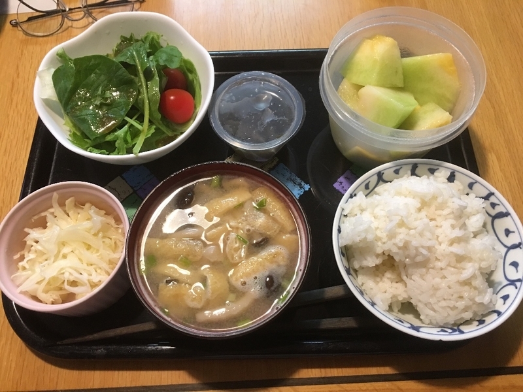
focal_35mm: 29
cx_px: 262
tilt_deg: -64.9
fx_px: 438
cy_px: 196
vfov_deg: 48.2
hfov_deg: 61.7
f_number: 2.2
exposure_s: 1/10
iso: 80
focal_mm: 4.15
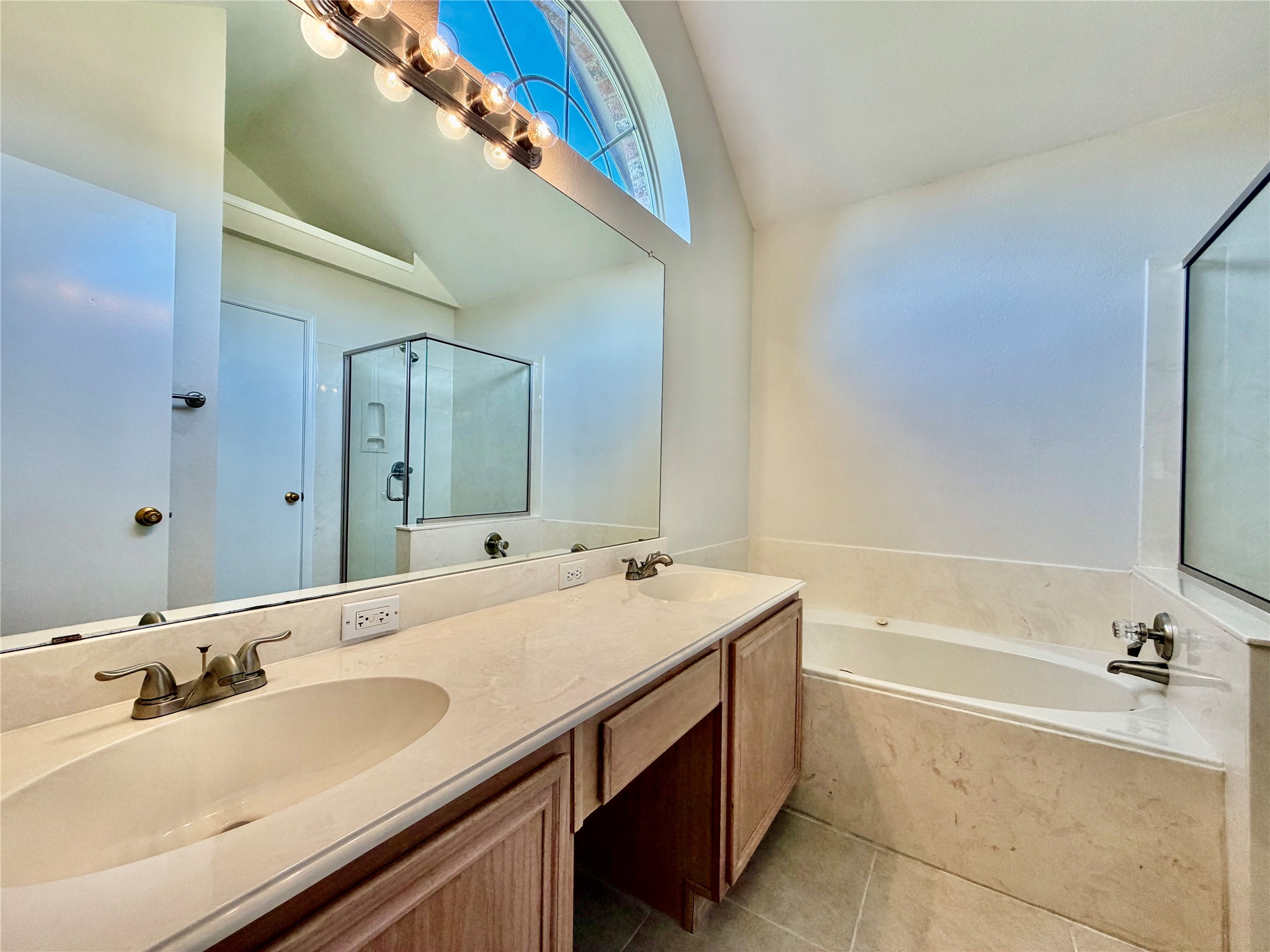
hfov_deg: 102.1
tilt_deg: -0.5
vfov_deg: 85.7
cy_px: 476
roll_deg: -0.6
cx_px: 635
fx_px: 514
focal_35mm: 14
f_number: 2.2
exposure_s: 1/120
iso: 125
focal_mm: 2.22
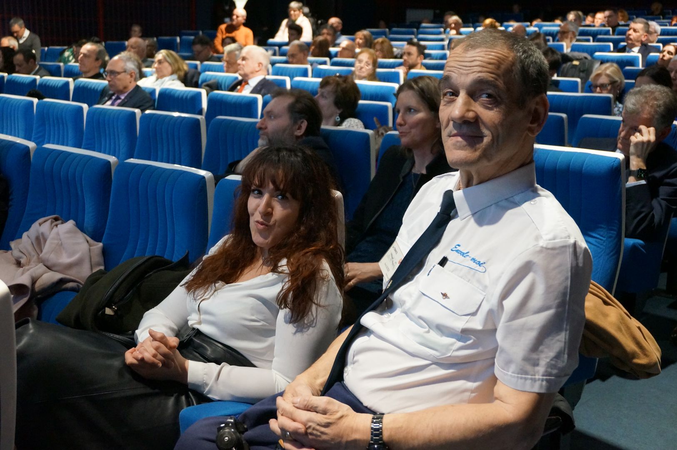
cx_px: 338
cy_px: 225
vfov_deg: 28.0
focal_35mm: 48
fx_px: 902
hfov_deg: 41.2
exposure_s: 1/15
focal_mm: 32
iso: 3200
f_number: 5
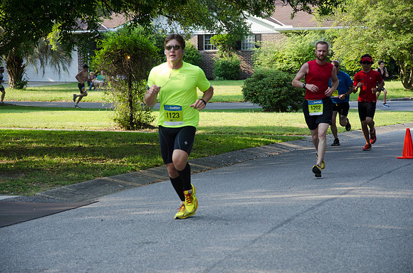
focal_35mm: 138
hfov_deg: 14.9
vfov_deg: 9.9
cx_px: 206
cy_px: 136
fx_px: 1580
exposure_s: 1/640
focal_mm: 92
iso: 800
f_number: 5.6
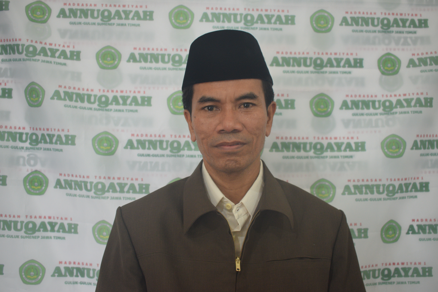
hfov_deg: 51.3
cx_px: 219
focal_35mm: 38
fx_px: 456
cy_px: 146
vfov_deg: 35.5
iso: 640
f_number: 4.5
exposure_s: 1/20
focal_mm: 25
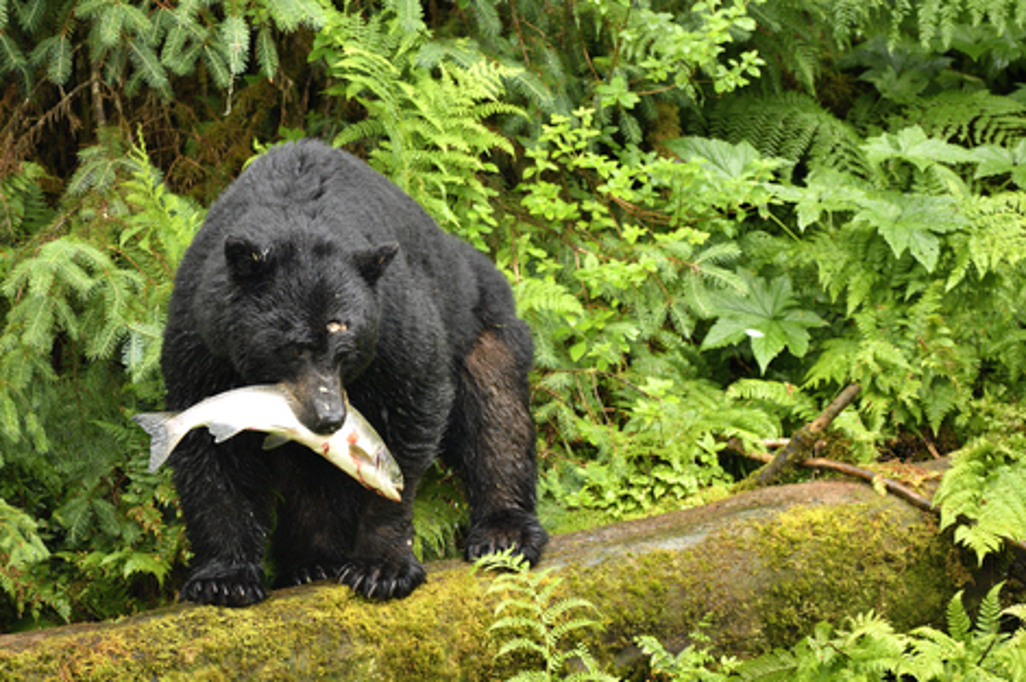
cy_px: 300
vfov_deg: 2.3
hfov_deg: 3.5
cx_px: 464
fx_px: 16940
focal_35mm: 595
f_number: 5.6
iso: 3200
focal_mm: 500
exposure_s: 1/320
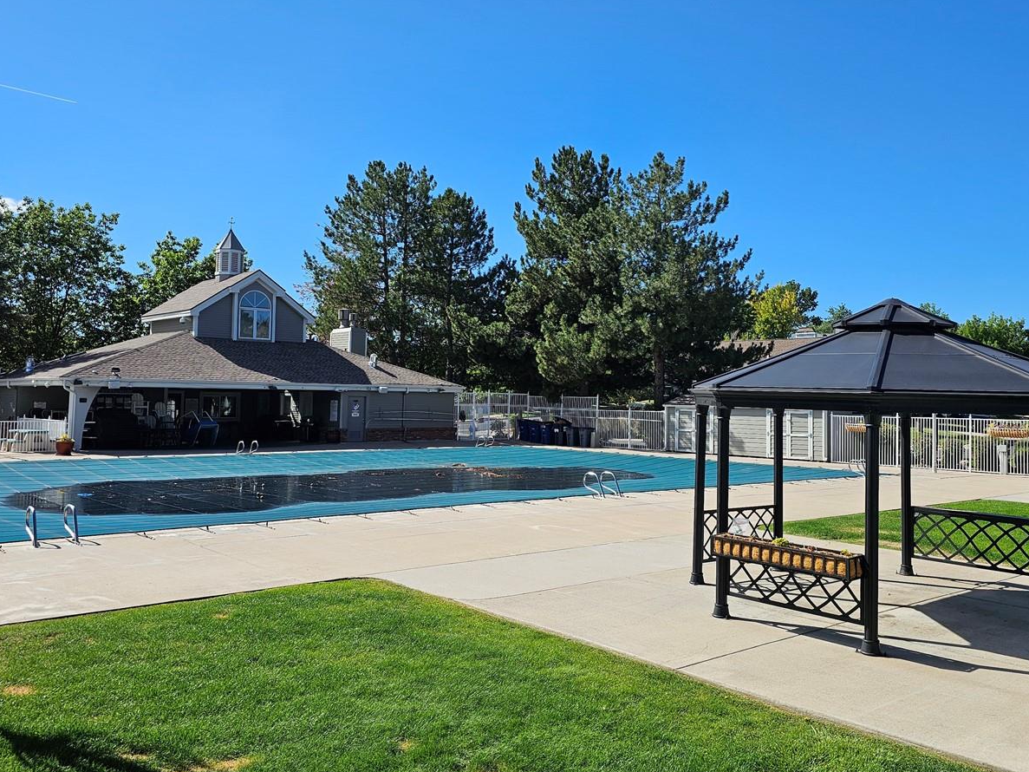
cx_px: 522
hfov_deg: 58.4
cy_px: 334
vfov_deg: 45.3
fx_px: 921
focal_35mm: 31
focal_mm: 6.3
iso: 16
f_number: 1.7
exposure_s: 1/1350
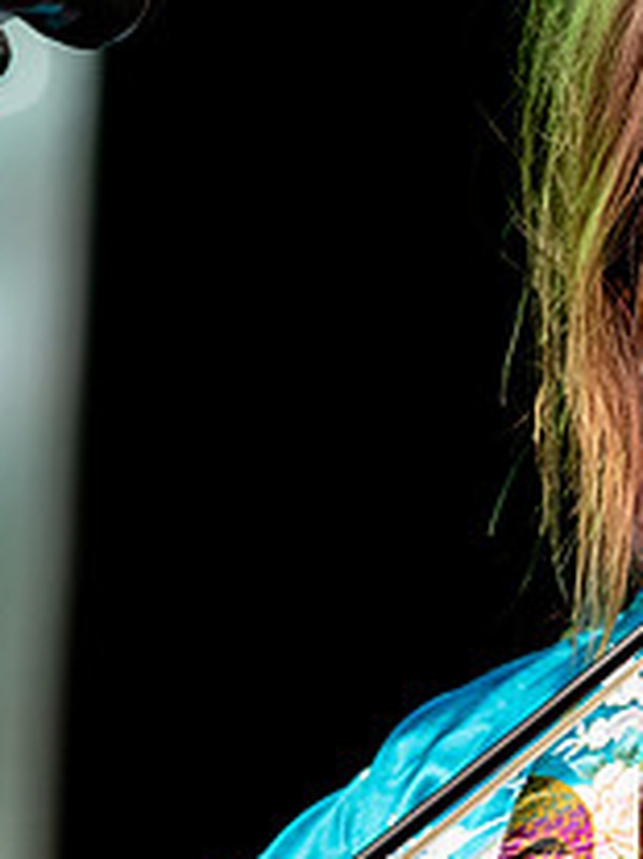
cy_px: 461
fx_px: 14256
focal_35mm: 575
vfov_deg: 3.5
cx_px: 797
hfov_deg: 2.6
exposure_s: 1/500
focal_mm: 185
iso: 800
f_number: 4
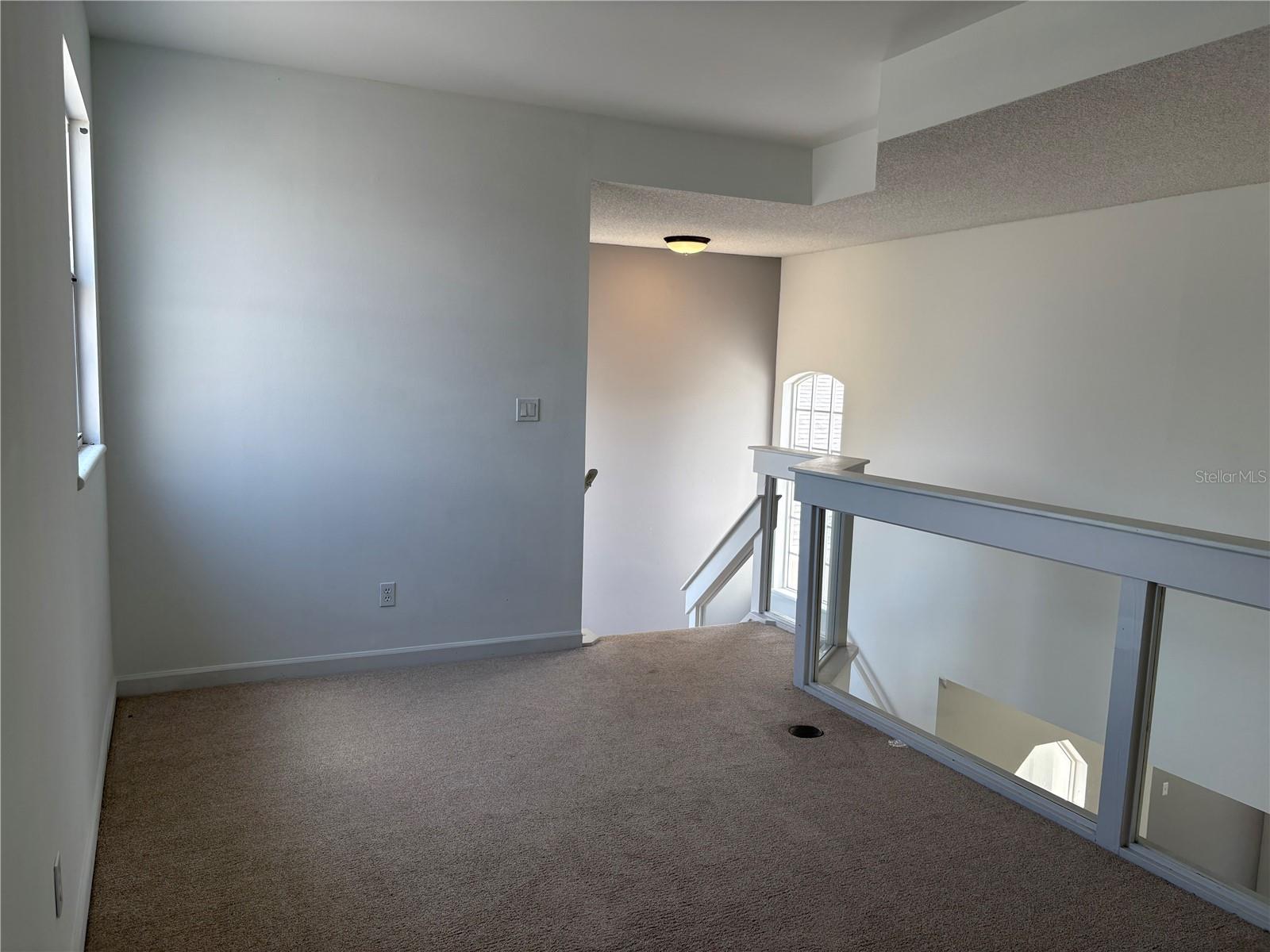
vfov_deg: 53.1
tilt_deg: -5.9
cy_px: 476
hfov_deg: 67.3
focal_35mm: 26
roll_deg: -1.2
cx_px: 635
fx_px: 954
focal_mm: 5.96
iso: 64
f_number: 1.6
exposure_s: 1/290
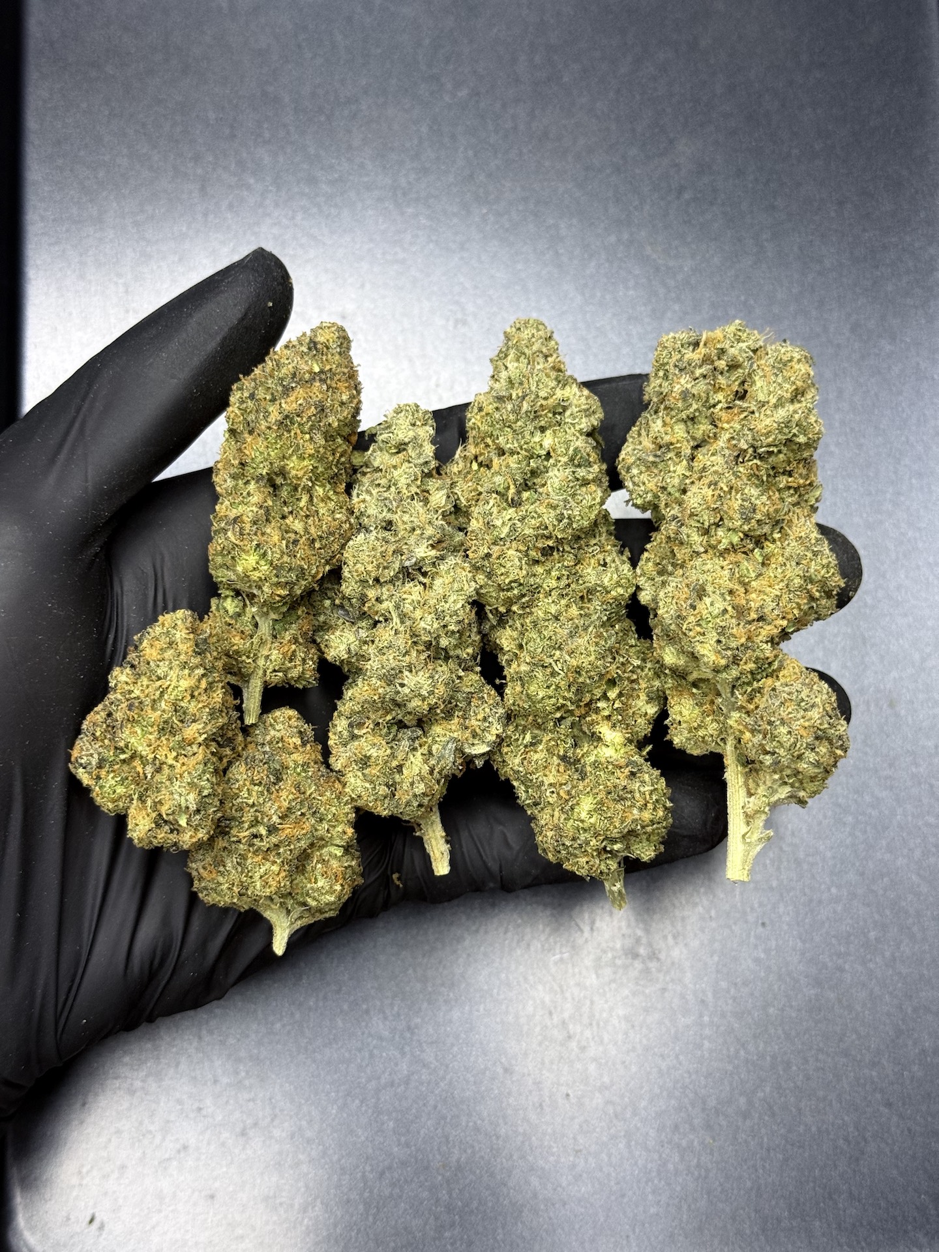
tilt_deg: -78.1
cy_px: 626
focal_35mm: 48
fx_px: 1736
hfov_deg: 30.3
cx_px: 470
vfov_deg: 39.7
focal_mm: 6.76
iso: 160
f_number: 1.78
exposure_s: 1/50
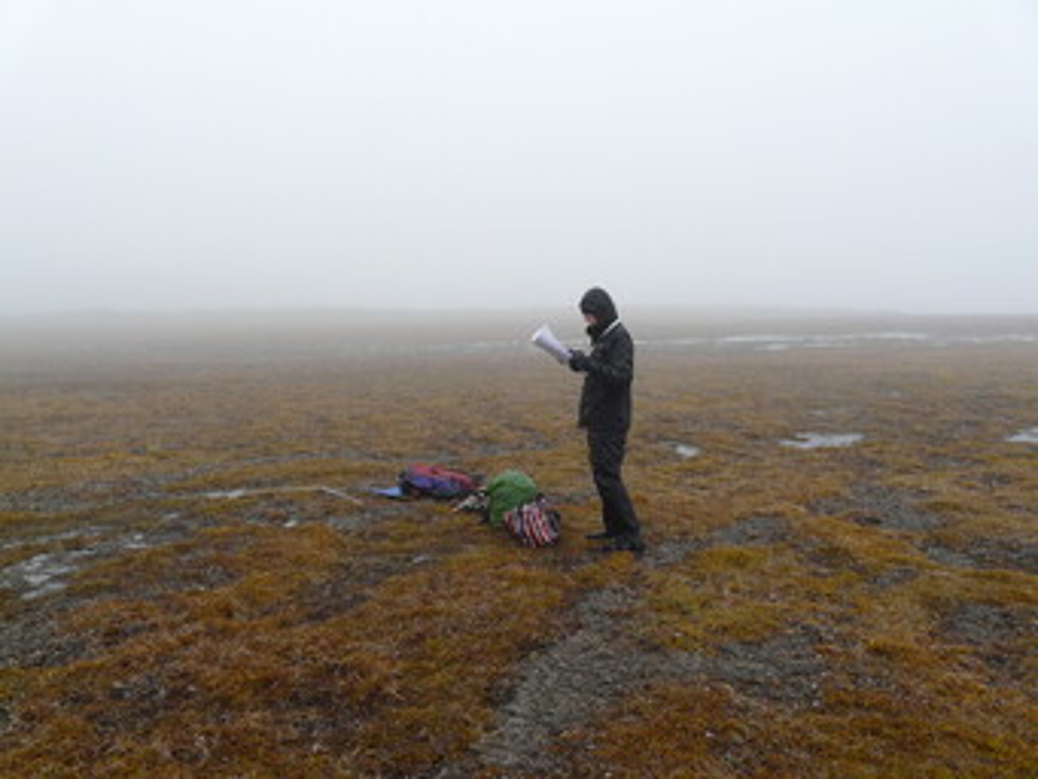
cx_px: 519
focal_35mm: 28
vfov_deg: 49.8
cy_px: 390
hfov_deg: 63.4
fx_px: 840
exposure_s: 1/125
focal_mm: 4.6
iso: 100
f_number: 4
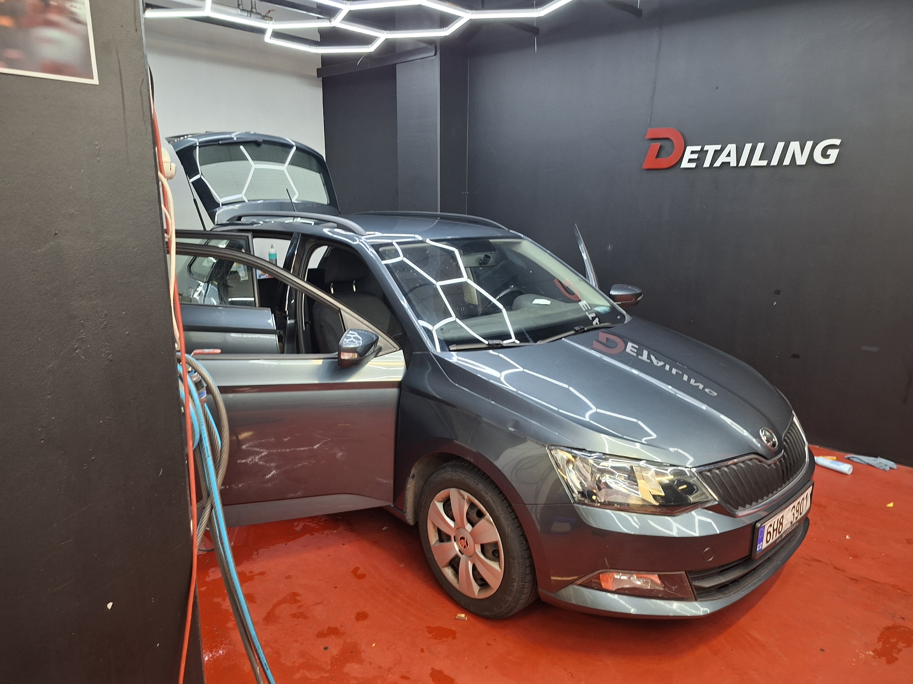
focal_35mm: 23
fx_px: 607
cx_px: 456
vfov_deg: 58.9
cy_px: 342
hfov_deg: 73.9
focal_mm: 5.54
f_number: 1.8
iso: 200
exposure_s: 1/50
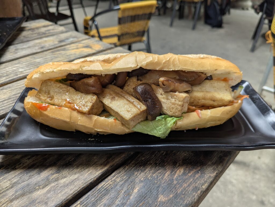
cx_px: 138
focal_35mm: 27
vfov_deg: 51.4
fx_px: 214
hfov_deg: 65.3
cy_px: 104
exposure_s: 1/239
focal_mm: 4.38
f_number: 1.73
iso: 58
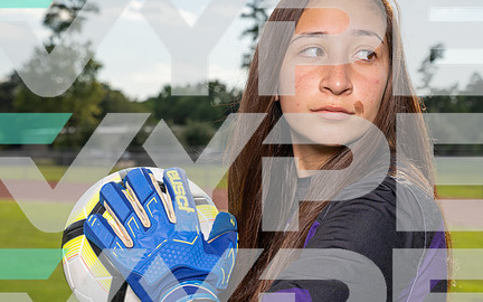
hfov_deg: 26.5
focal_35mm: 78
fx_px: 1027
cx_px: 240
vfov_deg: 16.7
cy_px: 173
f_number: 7.1
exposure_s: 1/640
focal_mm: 57
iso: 250
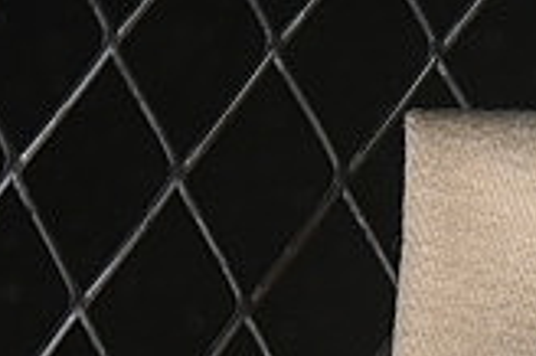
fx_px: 7348
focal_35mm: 494
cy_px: 1042
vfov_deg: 2.7
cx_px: 1566
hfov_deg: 4.1
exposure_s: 1/80
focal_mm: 50
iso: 160
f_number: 7.1
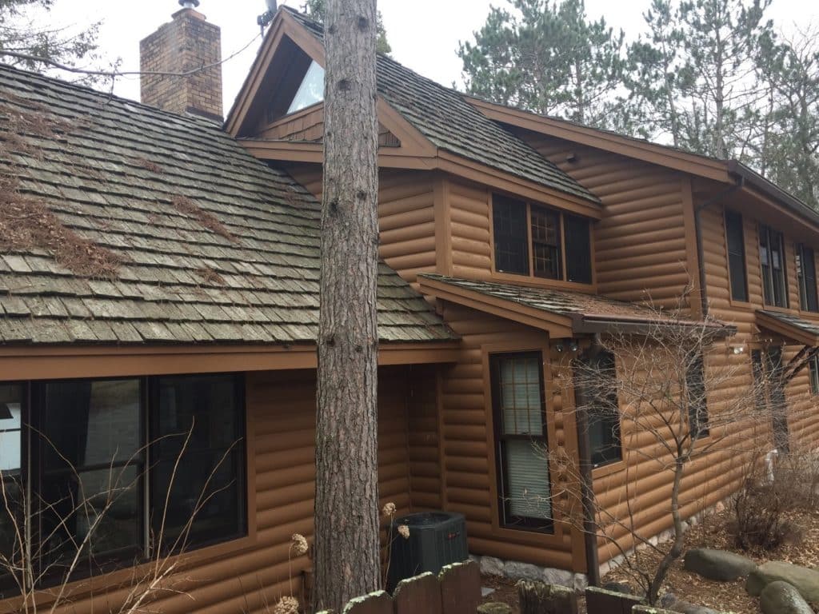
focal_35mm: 29
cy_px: 307
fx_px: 686
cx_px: 410
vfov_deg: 48.2
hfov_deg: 61.7
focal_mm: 4.15
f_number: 2.2
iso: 32
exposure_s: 1/195
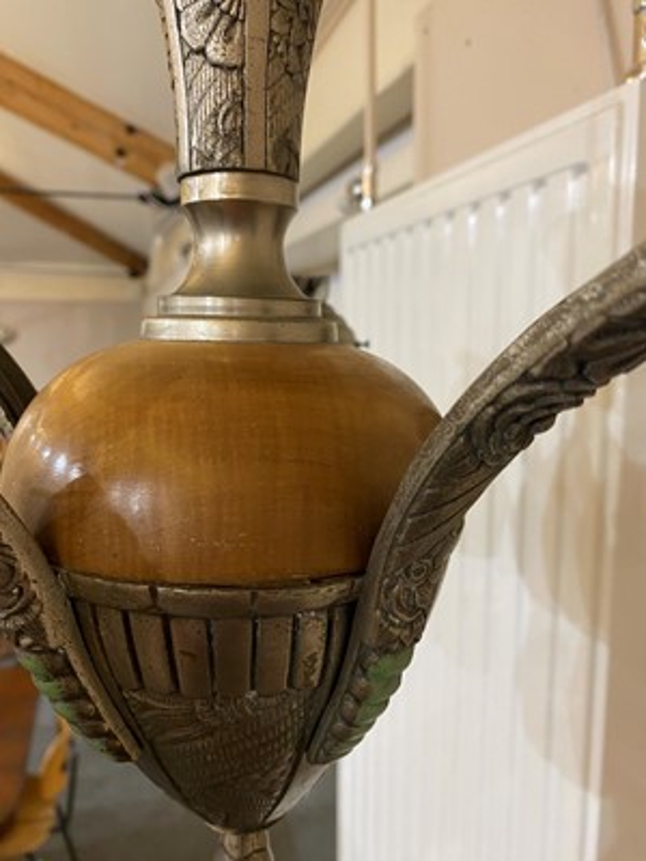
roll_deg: +1.2
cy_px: 430
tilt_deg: -7.5
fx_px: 647
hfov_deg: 53.1
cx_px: 323
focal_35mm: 26
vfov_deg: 67.3
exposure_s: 1/50
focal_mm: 4.25
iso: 200
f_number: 1.8
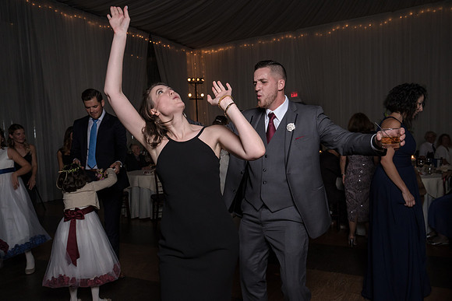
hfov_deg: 62.9
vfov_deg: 44.4
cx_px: 227
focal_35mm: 29
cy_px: 163
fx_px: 369
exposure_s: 1/200
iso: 2000
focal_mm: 26
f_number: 5.6
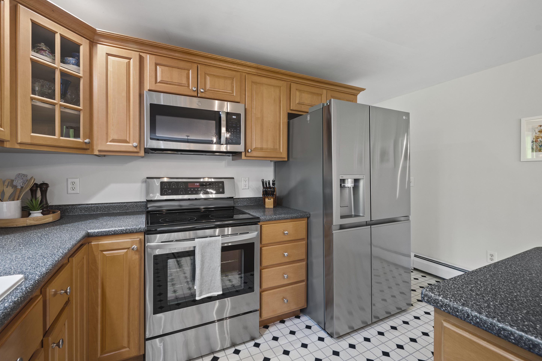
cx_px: 259
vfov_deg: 73.7
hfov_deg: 96.7
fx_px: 241
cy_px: 174
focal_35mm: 16
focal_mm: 15
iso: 250
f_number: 7.1
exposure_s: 6
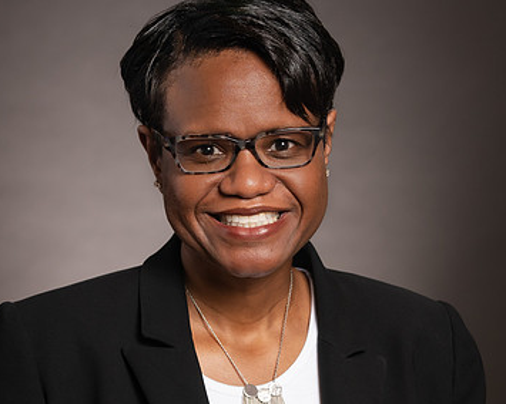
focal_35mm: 190
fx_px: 2845
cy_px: 299
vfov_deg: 8.1
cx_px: 235
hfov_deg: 10.2
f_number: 5.6
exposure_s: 1/200
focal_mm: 92
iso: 320
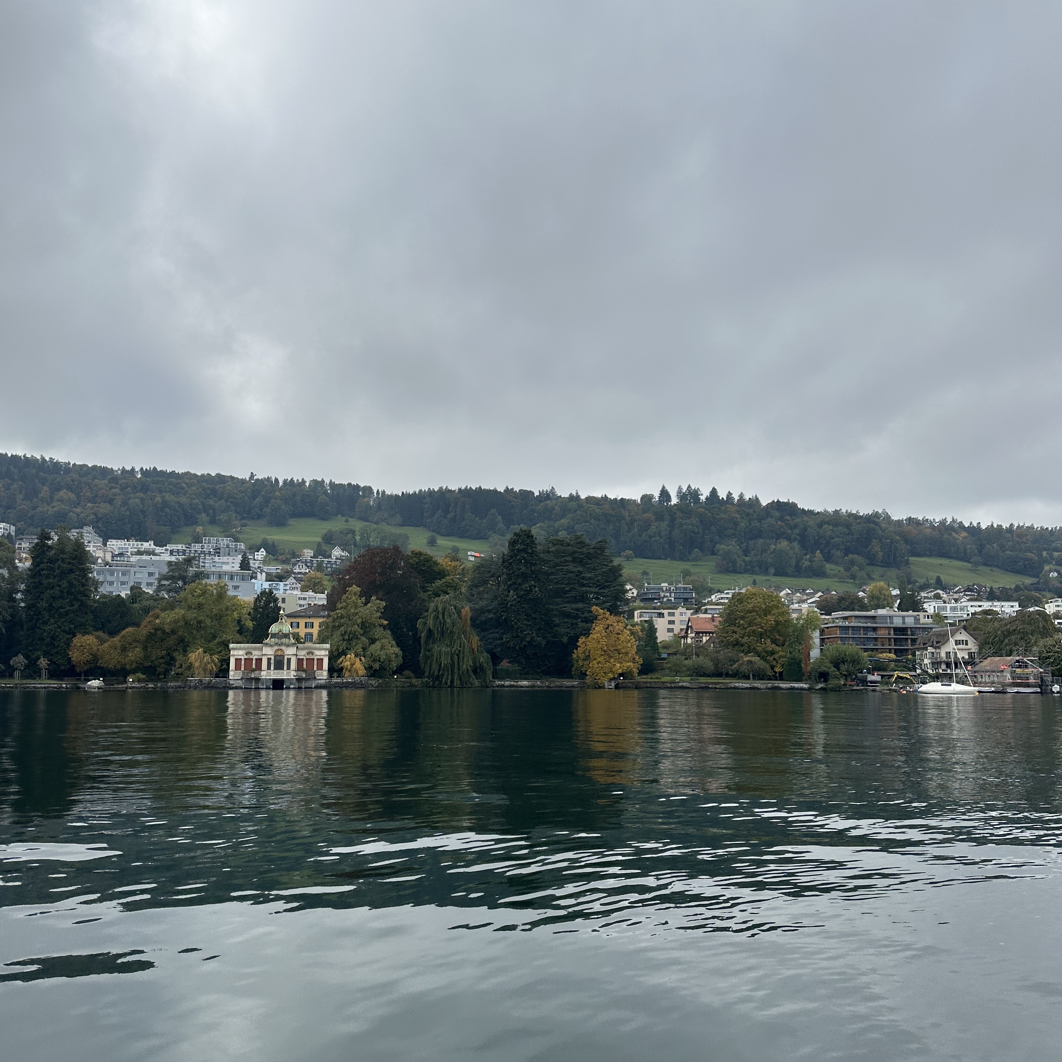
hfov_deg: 55.6
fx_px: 1007
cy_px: 559
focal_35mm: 29
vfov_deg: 55.6
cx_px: 523
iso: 80
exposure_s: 1/5525
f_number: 1.78
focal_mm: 6.86
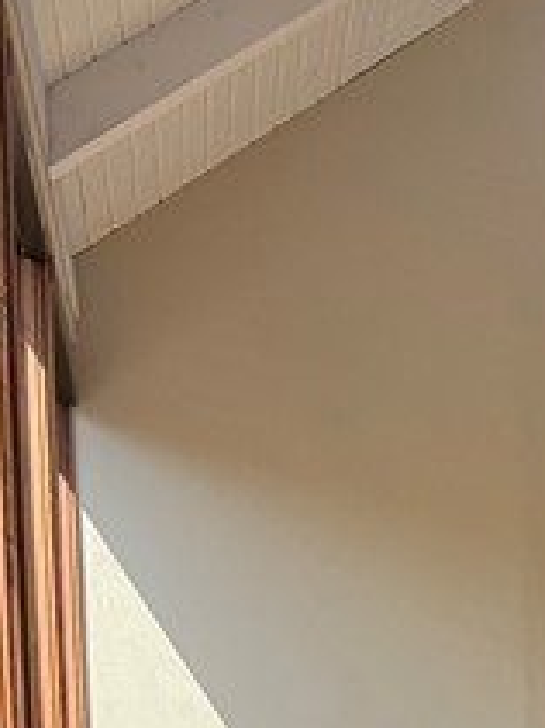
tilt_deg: -4.5
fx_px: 1429
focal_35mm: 68
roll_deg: -1.1
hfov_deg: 17.0
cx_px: 1038
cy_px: 1235
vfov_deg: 21.3
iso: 40
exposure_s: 1/149
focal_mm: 2.22
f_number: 2.2
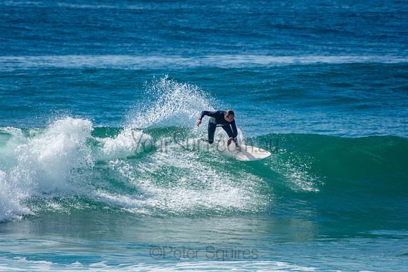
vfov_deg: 2.3
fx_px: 6801
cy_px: 136
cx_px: 204
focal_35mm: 600
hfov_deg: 3.4
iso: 200
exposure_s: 1/1250
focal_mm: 400
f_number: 5.6
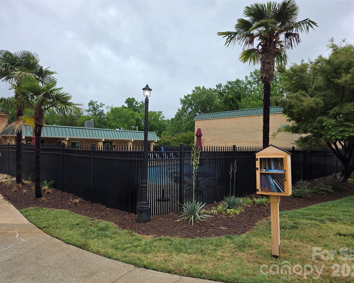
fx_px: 251
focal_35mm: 24
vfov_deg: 58.8
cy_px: 142
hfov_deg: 70.3
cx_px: 182
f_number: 1.7
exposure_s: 1/3333
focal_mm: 6.3
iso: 80
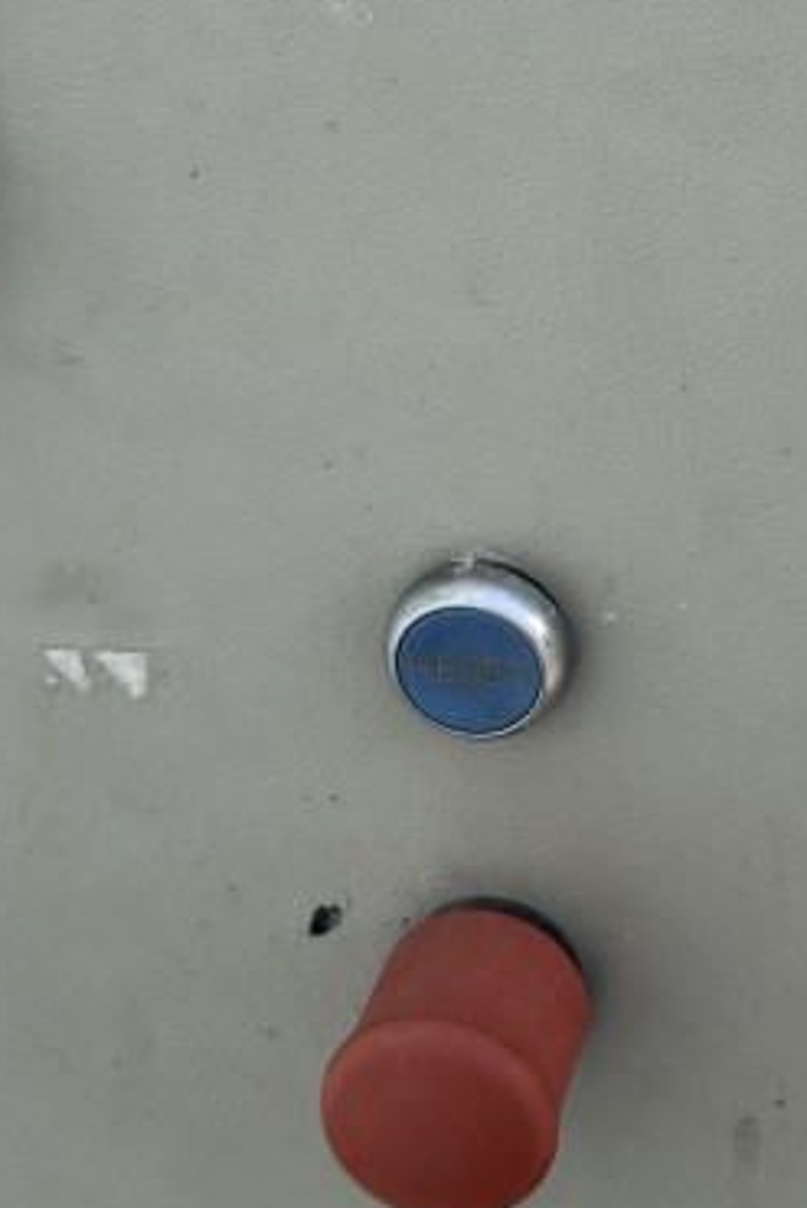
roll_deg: -4.4
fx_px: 2318
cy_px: 291
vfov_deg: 28.8
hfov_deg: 19.4
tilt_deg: -19.3
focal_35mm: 69
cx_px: 738
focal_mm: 6.86
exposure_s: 1/797
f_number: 1.78
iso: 80
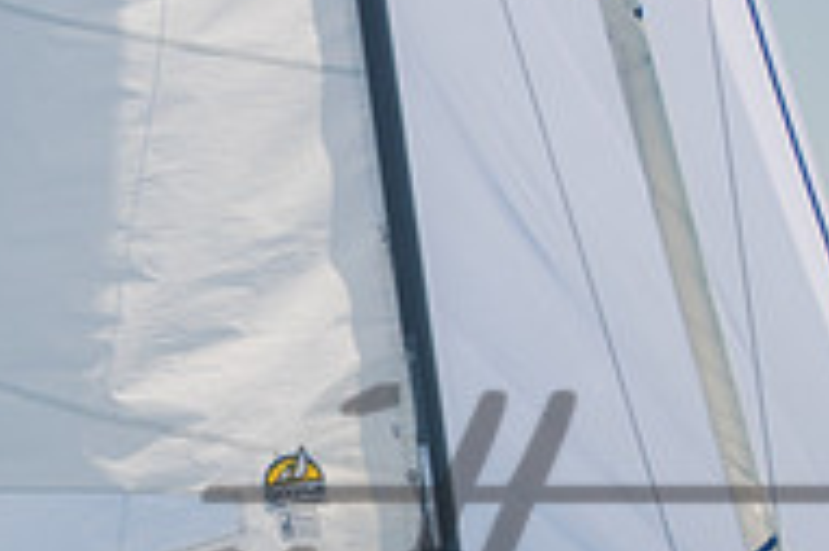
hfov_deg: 6.1
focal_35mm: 337
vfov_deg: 4.1
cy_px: 598
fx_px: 7754
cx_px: -86
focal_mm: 70
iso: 110
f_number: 4.5
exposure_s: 1/320
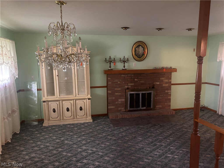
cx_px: 112
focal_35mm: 26
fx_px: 168
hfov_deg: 67.3
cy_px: 84
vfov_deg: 53.1
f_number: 1.6
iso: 640
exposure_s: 1/30
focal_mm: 5.96
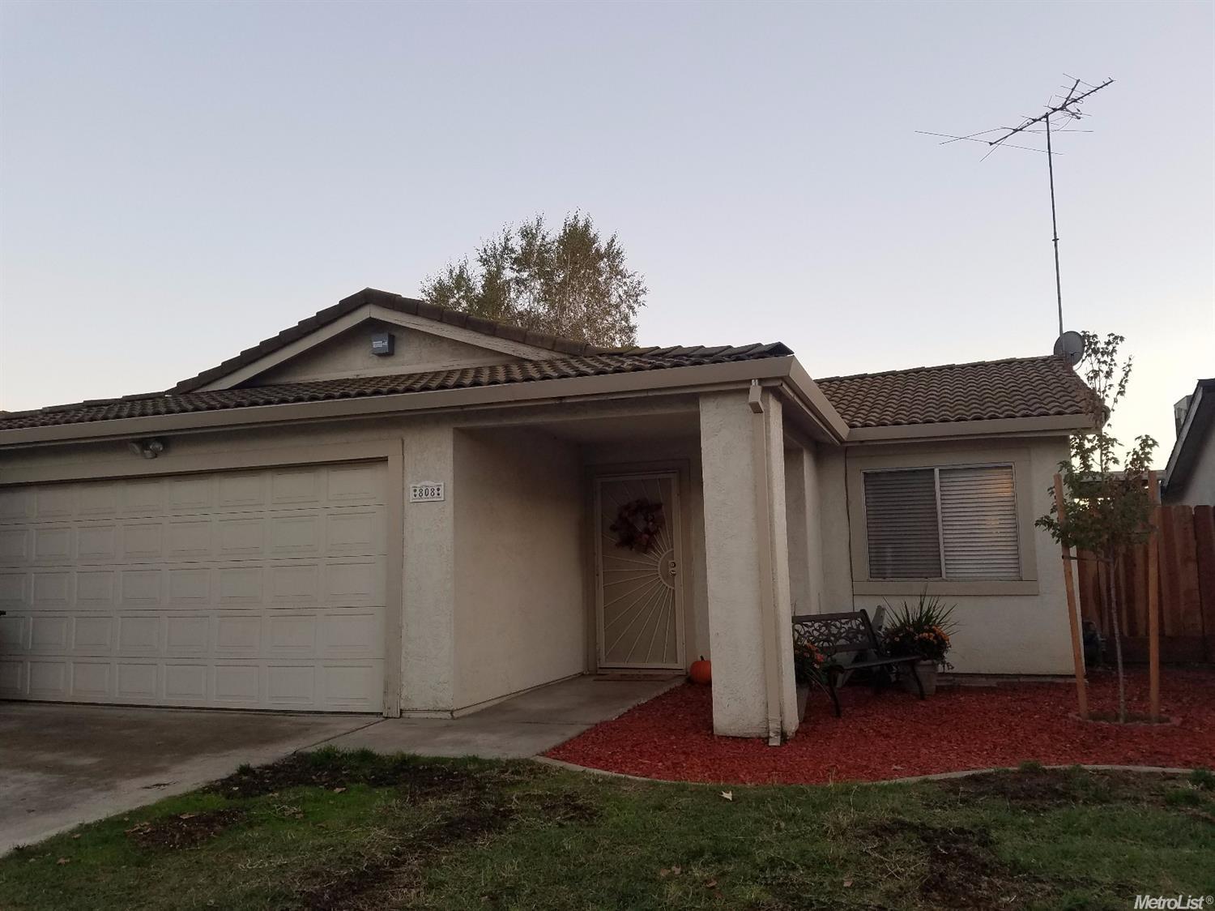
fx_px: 912
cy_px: 456
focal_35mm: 26
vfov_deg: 53.0
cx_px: 608
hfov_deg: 67.3
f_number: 1.7
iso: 50
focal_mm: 4.2
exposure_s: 1/133
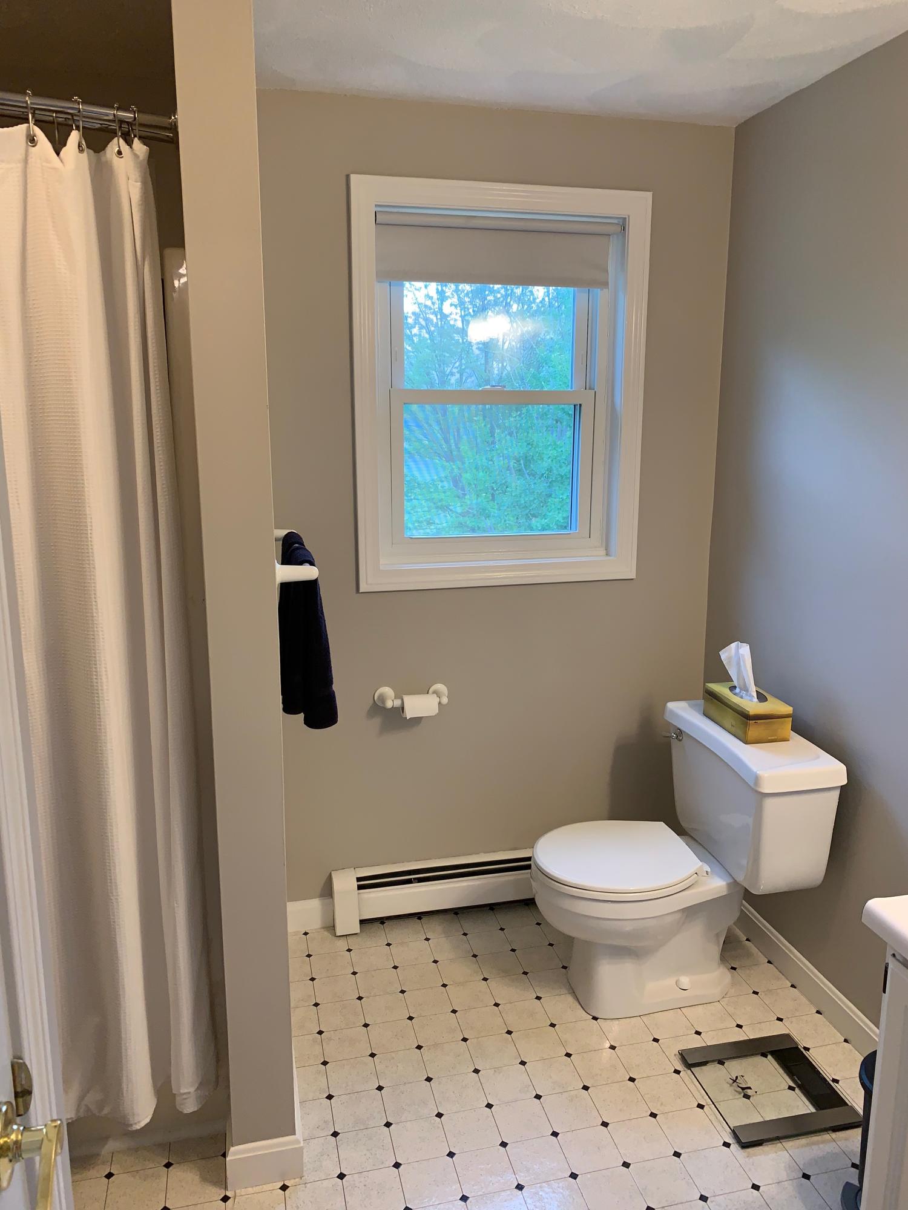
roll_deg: +0.1
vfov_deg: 67.3
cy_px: 605
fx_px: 909
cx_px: 454
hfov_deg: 53.1
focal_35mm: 26
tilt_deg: -11.4
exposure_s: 1/60
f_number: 1.8
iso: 80
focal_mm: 4.25
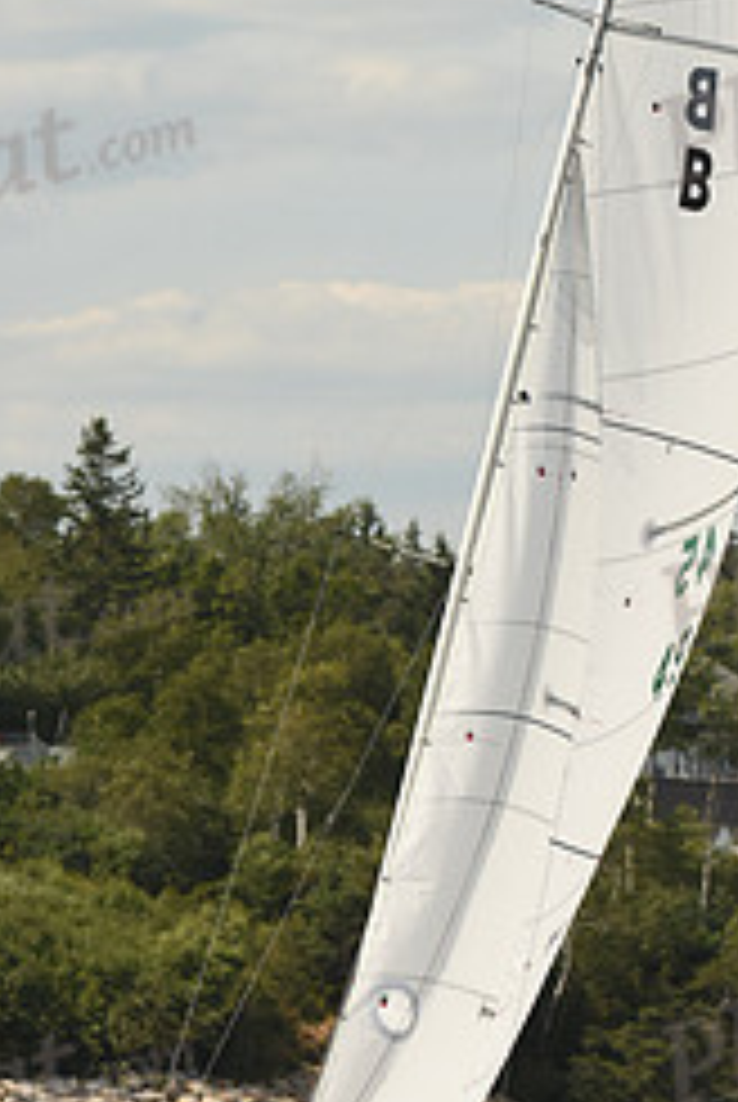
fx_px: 14503
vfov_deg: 4.4
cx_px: 430
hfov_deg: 2.9
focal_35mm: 473
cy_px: 369
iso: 250
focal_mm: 200
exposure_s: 1/1000
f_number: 6.3
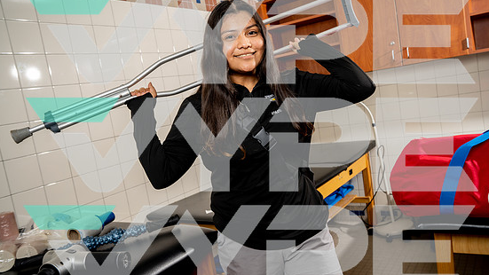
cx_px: 252
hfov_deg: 61.0
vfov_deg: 36.7
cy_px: 145
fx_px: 415
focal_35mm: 32
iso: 250
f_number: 6.3
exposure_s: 1/250
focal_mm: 29
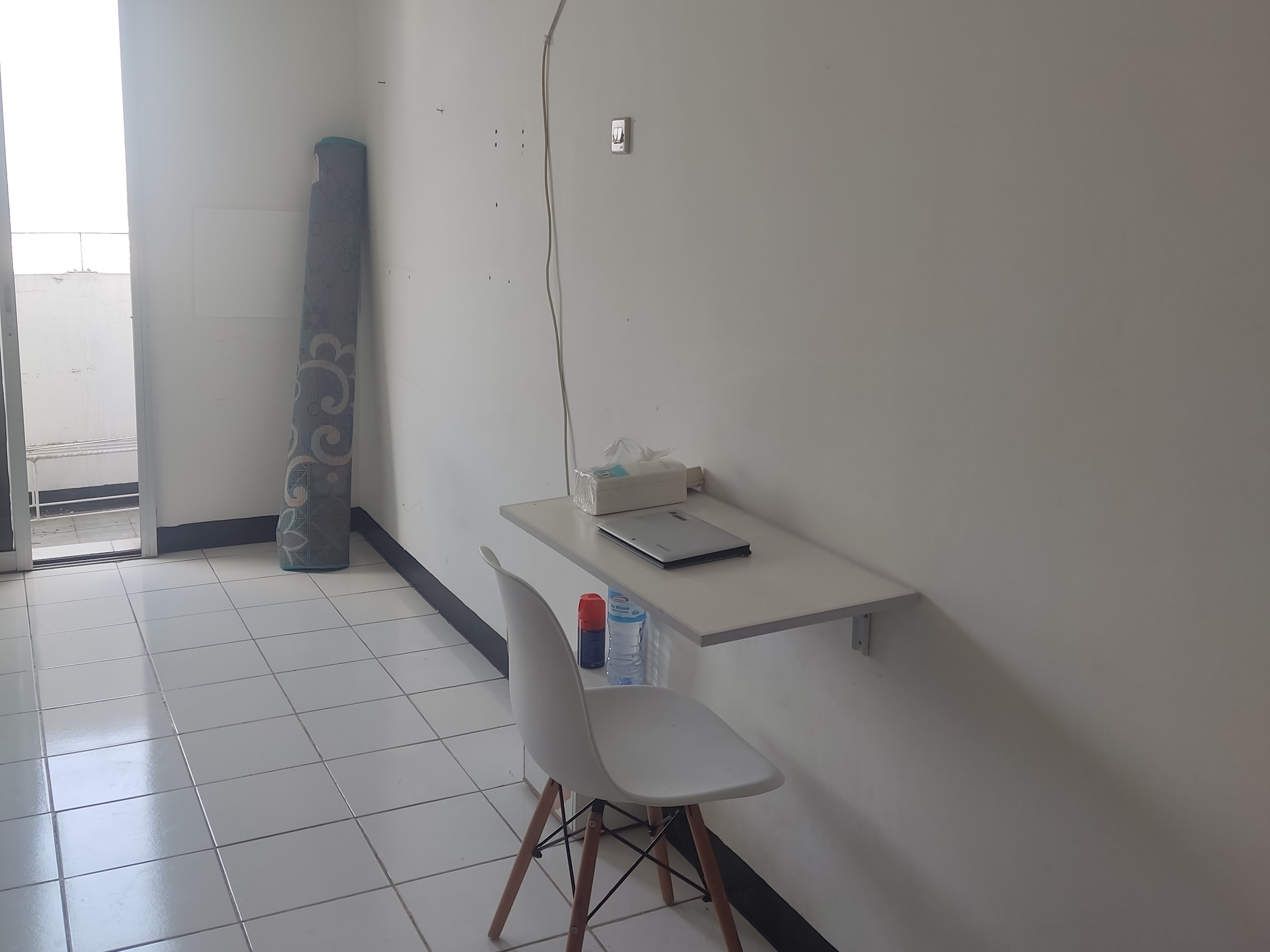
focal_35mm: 25
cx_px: 635
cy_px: 476
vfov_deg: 54.9
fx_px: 917
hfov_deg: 69.4
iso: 55
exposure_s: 1/100
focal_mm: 4.71
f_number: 1.79
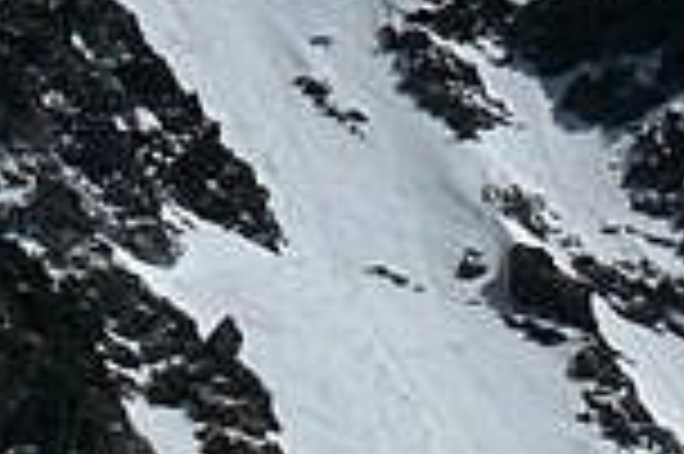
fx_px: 9983
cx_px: 842
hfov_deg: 3.9
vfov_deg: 2.6
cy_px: 688
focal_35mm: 526
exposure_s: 1/1600
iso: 100
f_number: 8
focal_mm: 13.3
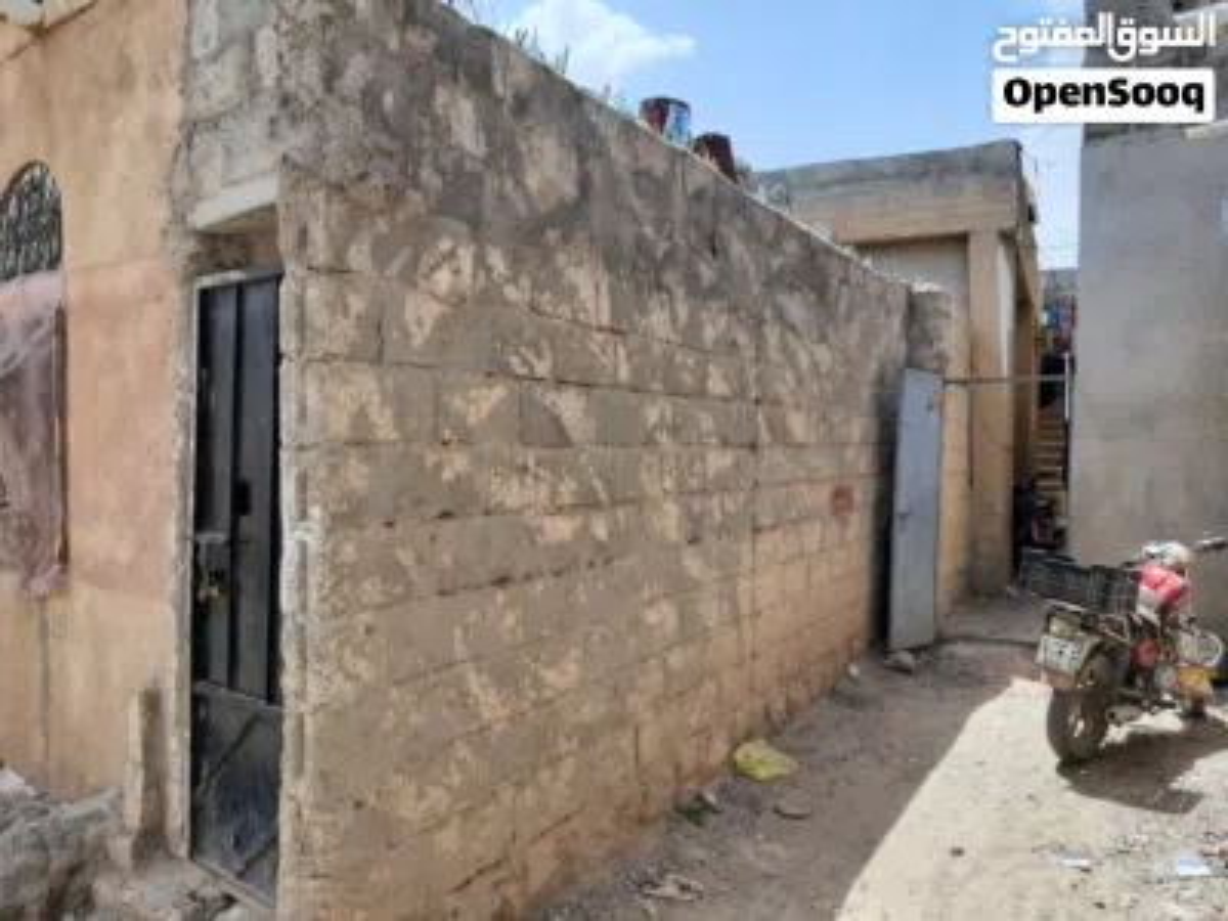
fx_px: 922
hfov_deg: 67.3
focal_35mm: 26
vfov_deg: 53.1
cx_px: 614
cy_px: 460
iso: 40
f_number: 1.7
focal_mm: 3.92
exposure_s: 1/731
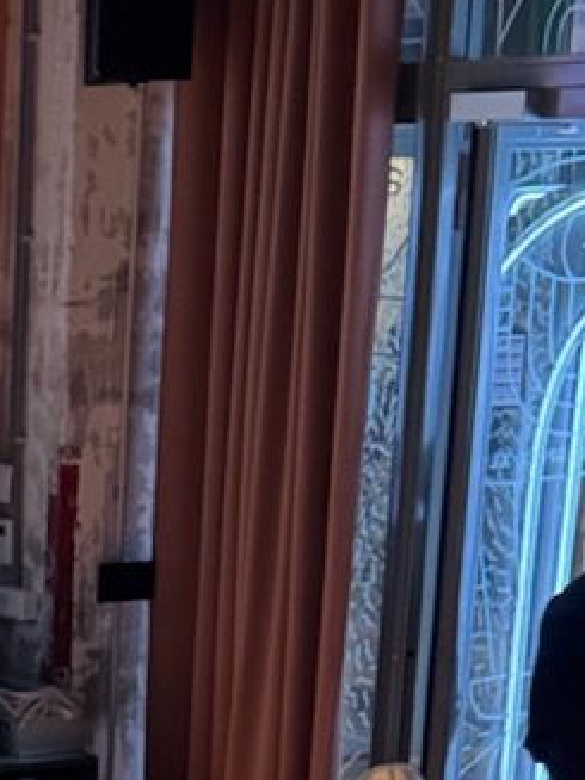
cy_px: 1209
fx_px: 3179
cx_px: -382
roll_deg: +0.3
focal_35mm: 141
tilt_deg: -17.3
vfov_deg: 13.1
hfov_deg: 10.1
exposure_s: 1/50
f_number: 1.78
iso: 250
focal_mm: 6.76
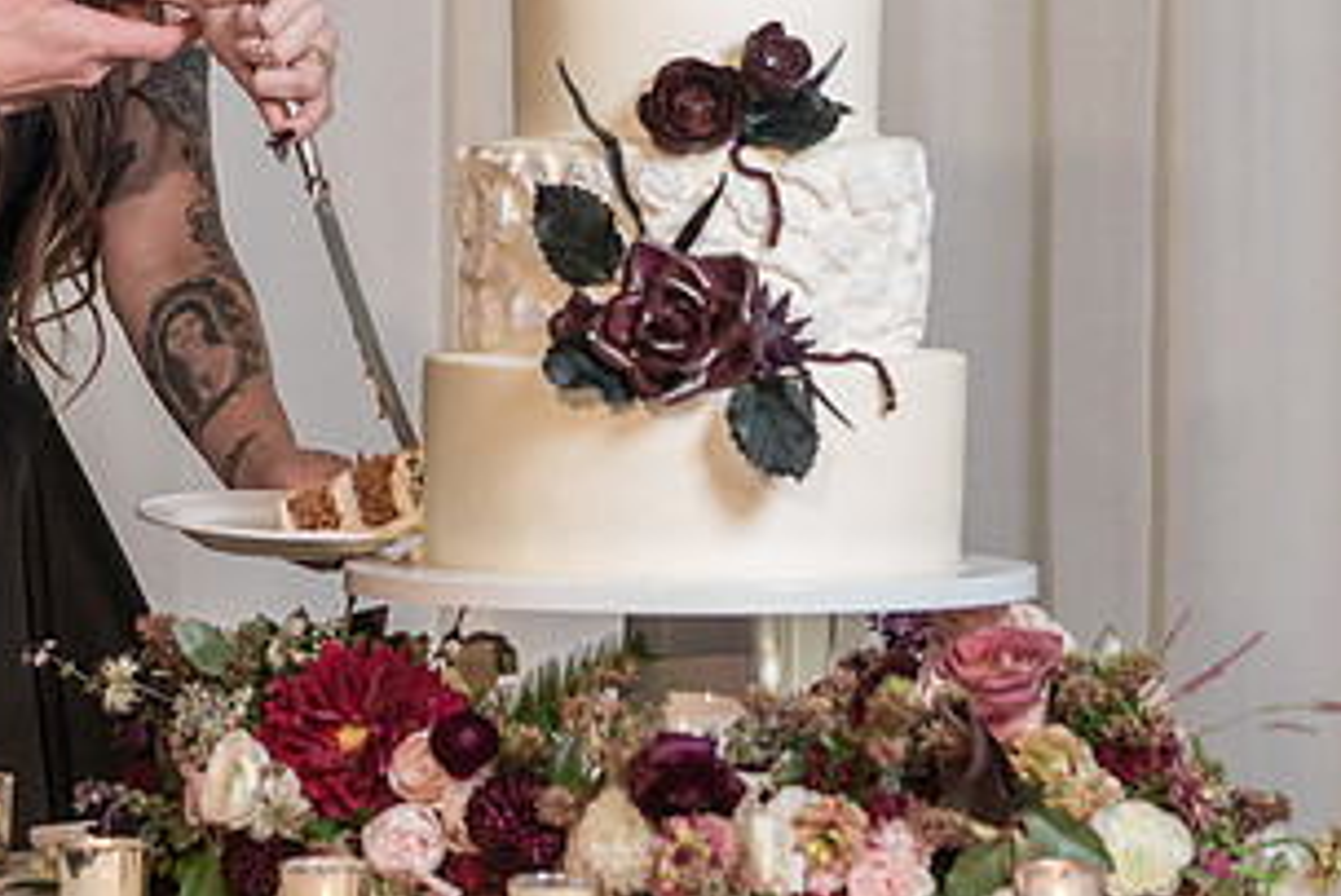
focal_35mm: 201
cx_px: 173
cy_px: 87
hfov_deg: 10.2
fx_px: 7490
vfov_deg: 6.8
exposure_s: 1/200
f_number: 4
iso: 2000
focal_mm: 100
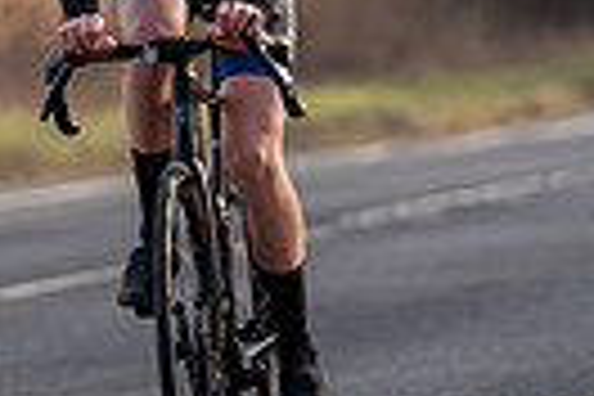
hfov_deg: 2.3
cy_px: 29
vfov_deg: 1.6
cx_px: 256
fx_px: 14552
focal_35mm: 882
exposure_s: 1/800
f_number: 4
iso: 200
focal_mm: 200
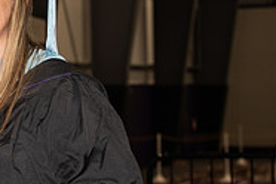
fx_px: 1794
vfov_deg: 5.9
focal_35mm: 234
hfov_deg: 8.7
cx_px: -80
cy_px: 114
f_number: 5.6
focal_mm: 75
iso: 1000
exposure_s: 1/200
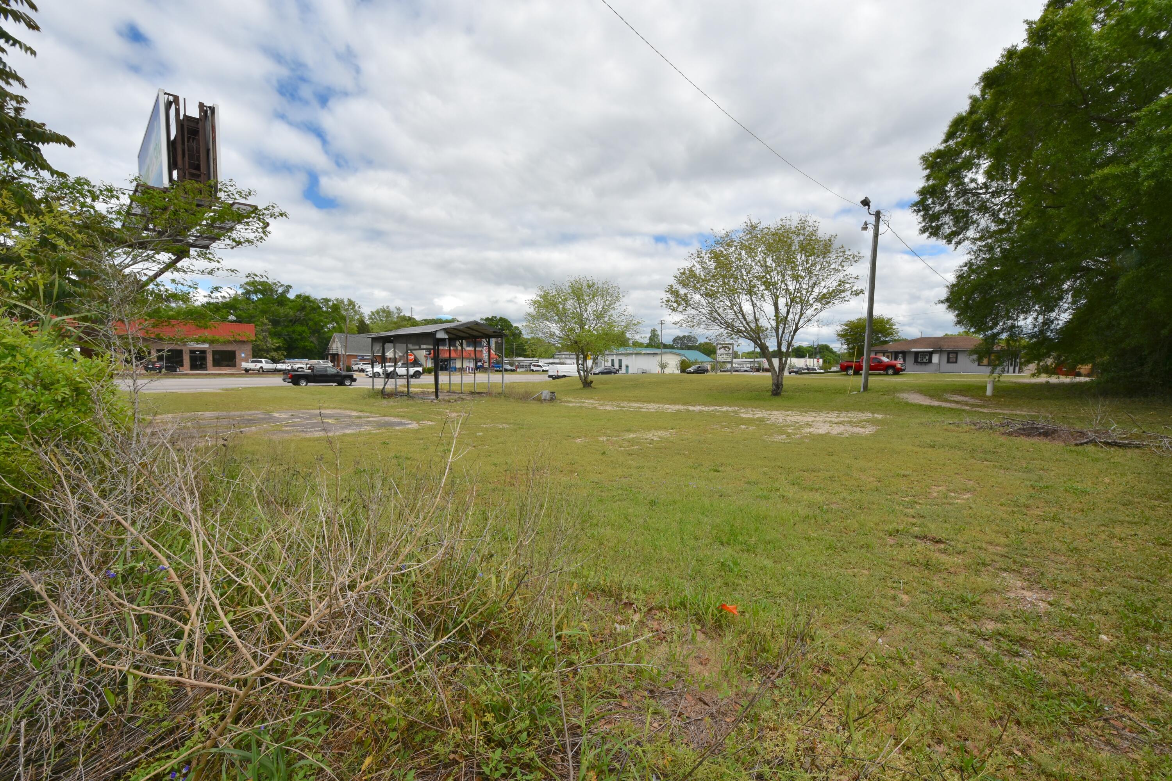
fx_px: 488
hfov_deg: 100.4
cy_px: 390
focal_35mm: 15
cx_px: 586
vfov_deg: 77.3
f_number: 10
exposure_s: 1/250
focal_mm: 10
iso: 100
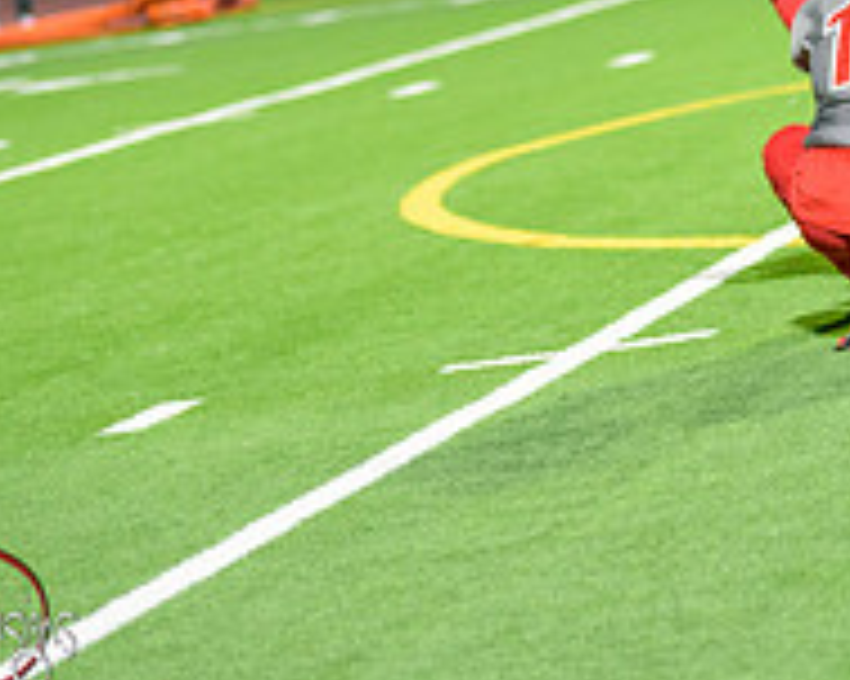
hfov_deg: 5.6
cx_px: 935
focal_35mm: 346
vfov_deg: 4.5
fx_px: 8700
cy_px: -34
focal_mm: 120
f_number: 2.8
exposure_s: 1/250
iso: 1600
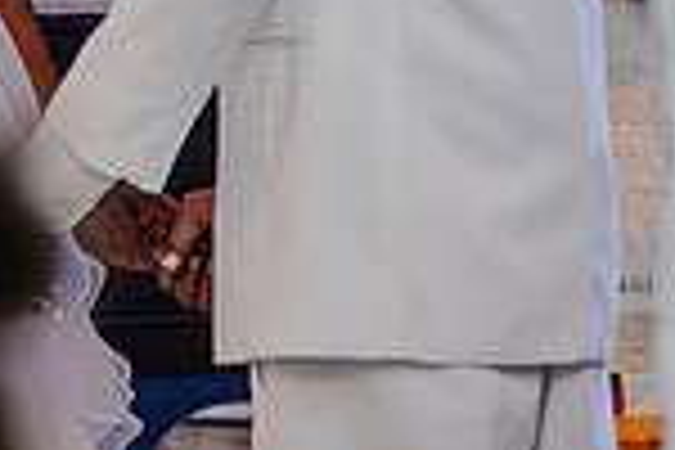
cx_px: -126
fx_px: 10030
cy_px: -547
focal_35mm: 535
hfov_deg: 3.8
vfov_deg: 2.6
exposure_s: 1/125
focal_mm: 120
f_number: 4
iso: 1000
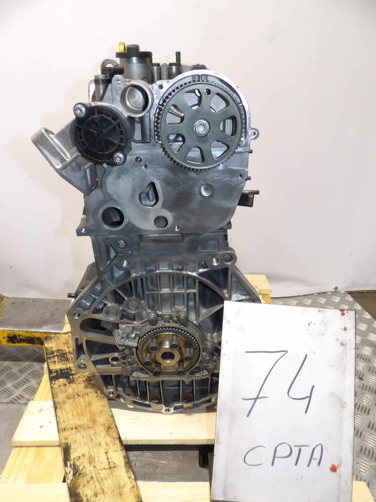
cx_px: 188
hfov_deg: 56.8
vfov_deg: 71.6
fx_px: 348
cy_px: 251
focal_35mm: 24
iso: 200
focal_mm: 4.3
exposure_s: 1/33
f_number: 2.8
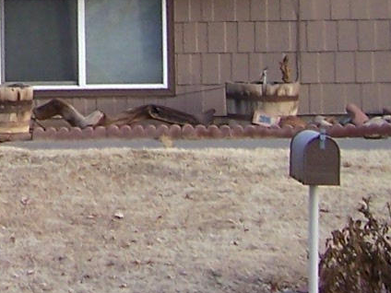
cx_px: -176
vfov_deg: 8.3
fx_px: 1965
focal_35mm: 174
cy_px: -182
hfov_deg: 11.0
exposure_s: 1/350
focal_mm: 6
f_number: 3
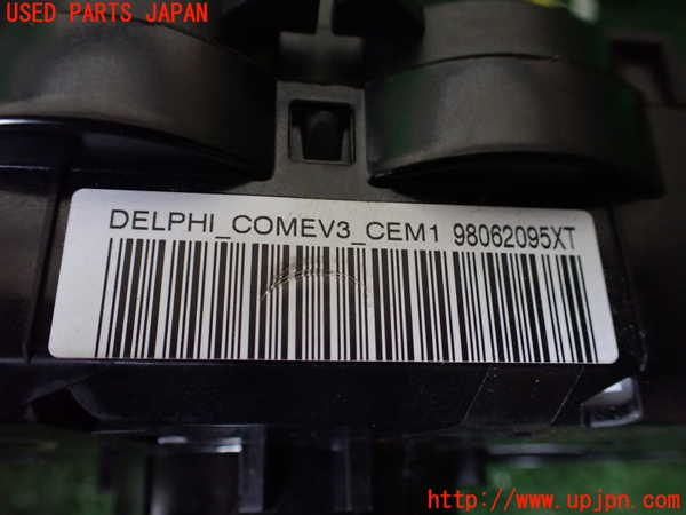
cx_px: 343
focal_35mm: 30
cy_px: 258
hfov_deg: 60.0
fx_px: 595
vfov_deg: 46.8
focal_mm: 5.4
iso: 800
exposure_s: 1/125
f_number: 2.3
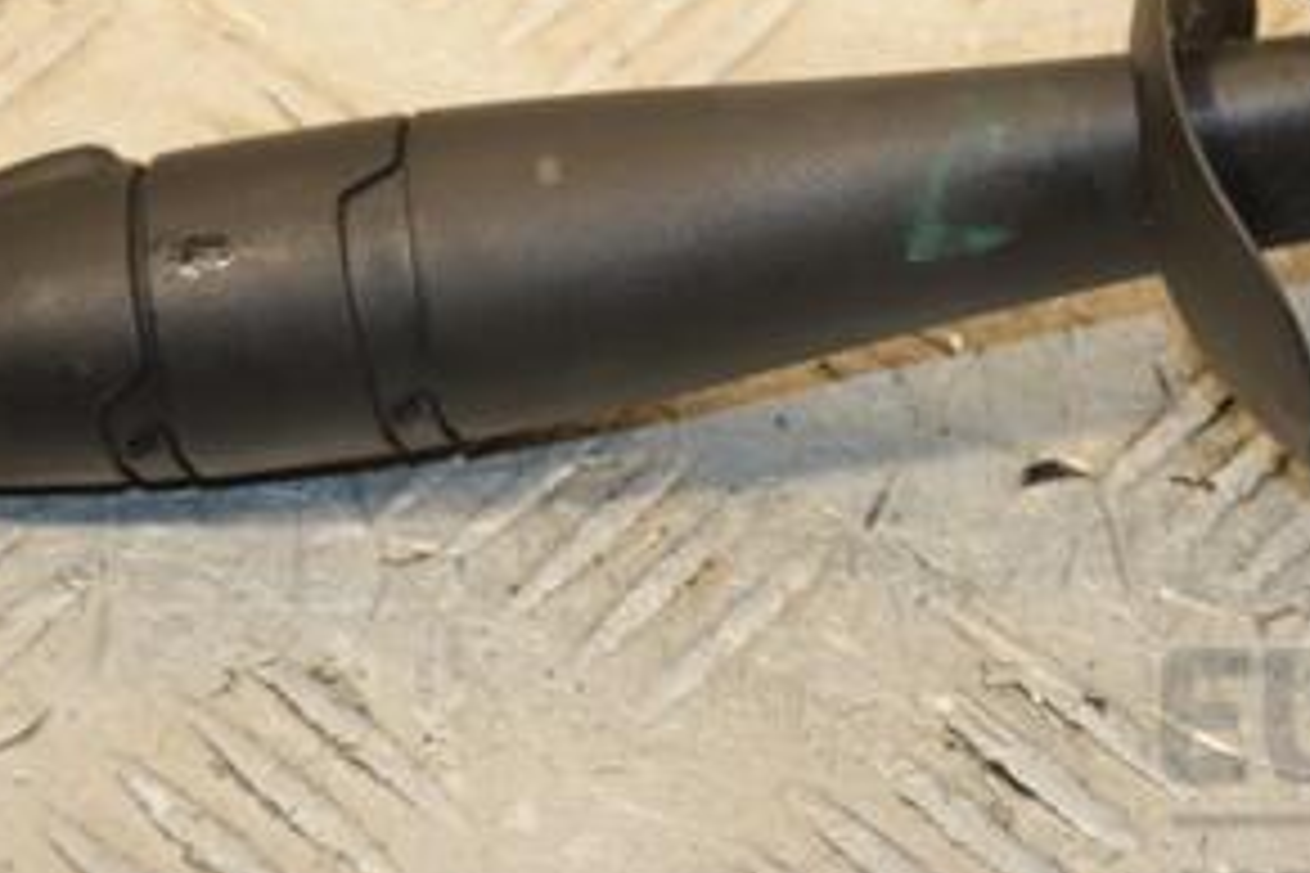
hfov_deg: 8.3
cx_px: 1076
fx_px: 8987
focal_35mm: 247
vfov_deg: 5.6
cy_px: 117
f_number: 5.3
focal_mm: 80
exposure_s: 1/200
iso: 800
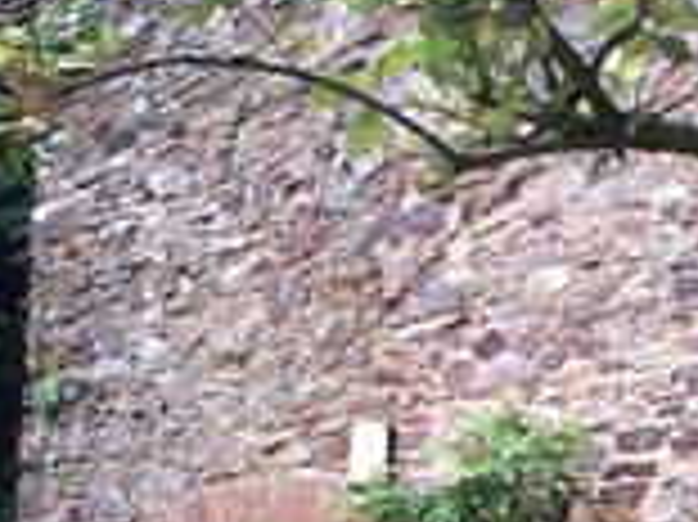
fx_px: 2075
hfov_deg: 18.8
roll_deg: -2.8
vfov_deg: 14.0
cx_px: 610
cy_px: 590
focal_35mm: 103
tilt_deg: +5.2
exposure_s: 1/152
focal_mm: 3.3
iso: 32
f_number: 2.4
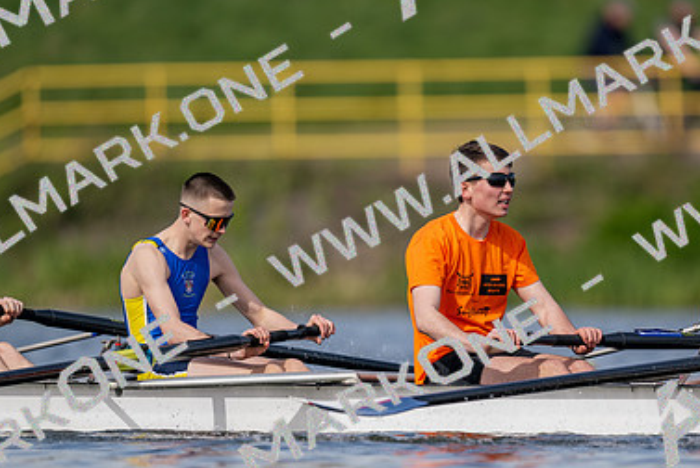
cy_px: 292
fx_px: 17960
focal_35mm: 923
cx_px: 498
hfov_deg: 2.2
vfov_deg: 1.5
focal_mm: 600
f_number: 4
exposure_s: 1/2500
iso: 250
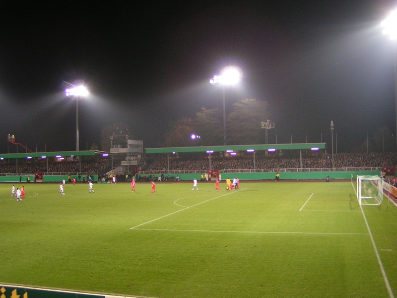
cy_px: 149
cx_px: 198
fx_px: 436
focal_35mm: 38
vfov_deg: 37.7
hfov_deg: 49.0
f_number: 2.8
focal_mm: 5.8
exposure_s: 1/50
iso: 100
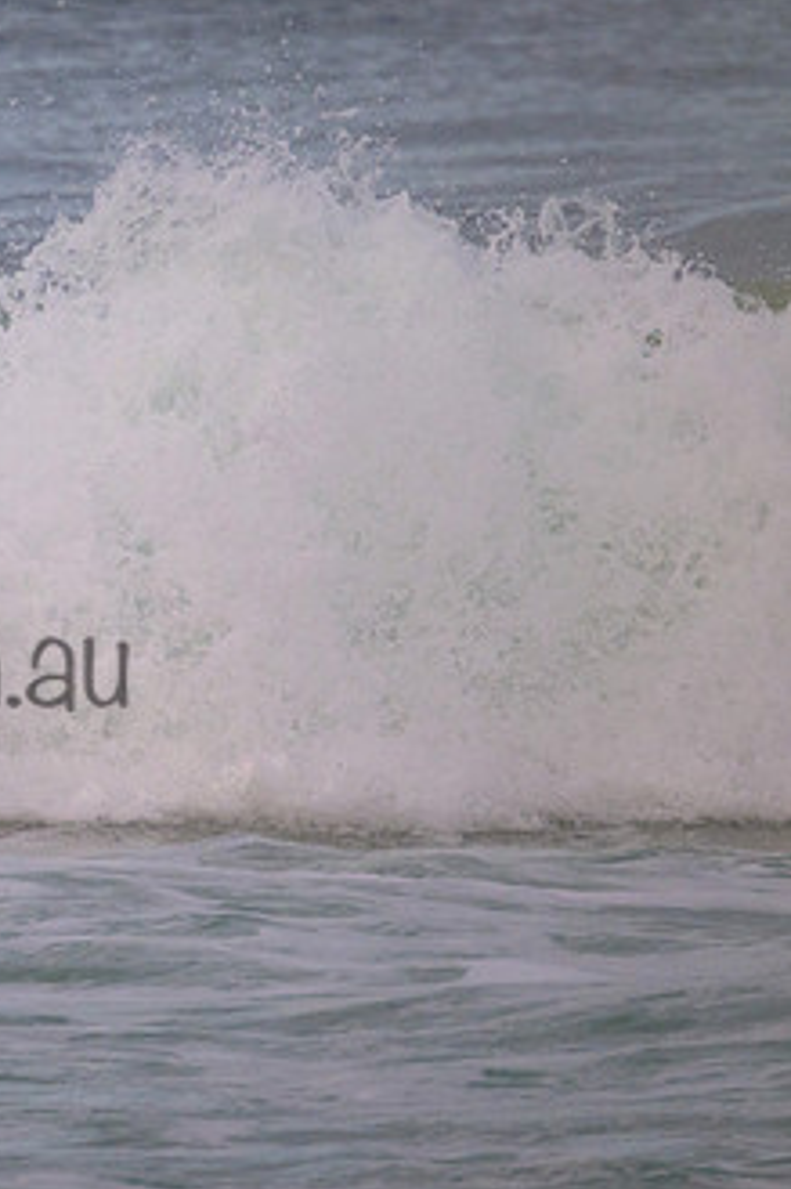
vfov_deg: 1.5
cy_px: 623
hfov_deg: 1.0
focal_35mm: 1412
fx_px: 46583
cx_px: -253
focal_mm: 800
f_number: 11
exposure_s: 1/2000
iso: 1800
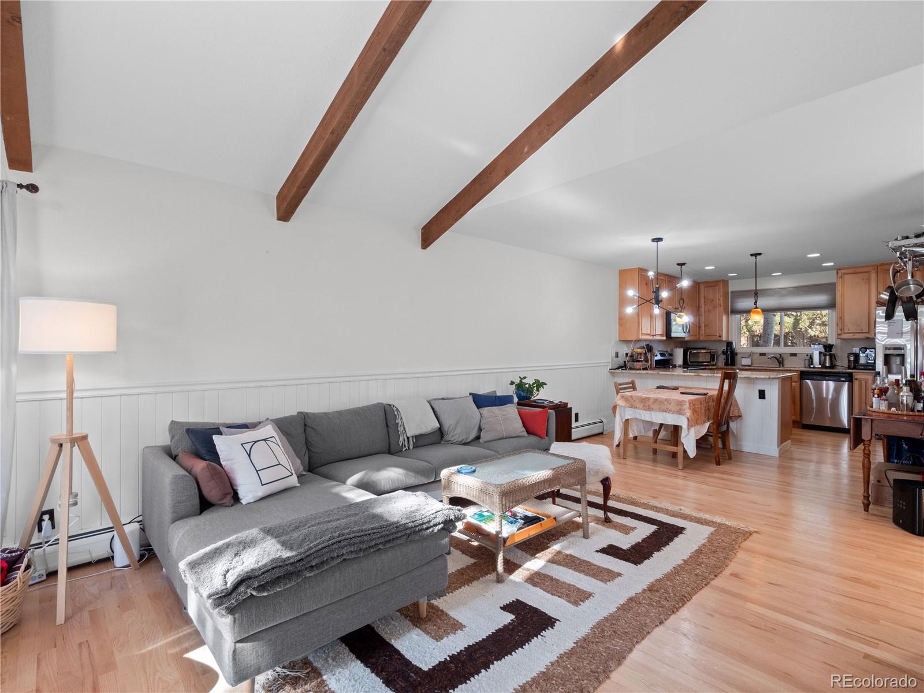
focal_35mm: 16
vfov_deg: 78.1
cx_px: 462
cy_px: 346
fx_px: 427
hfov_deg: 94.5
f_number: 7.1
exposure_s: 1/10
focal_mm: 8
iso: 400
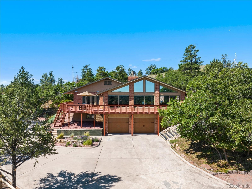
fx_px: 175
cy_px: 94
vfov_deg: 56.7
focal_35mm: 24
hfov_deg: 71.6
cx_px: 126
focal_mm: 12.29
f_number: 10
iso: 100
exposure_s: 1/100
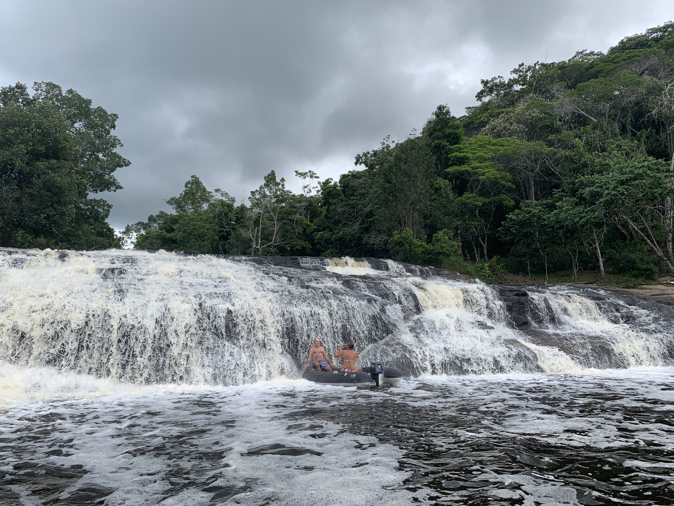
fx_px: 506
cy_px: 253
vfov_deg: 53.1
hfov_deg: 67.3
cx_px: 337
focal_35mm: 26
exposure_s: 1/1266
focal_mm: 4.25
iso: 25
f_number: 1.8
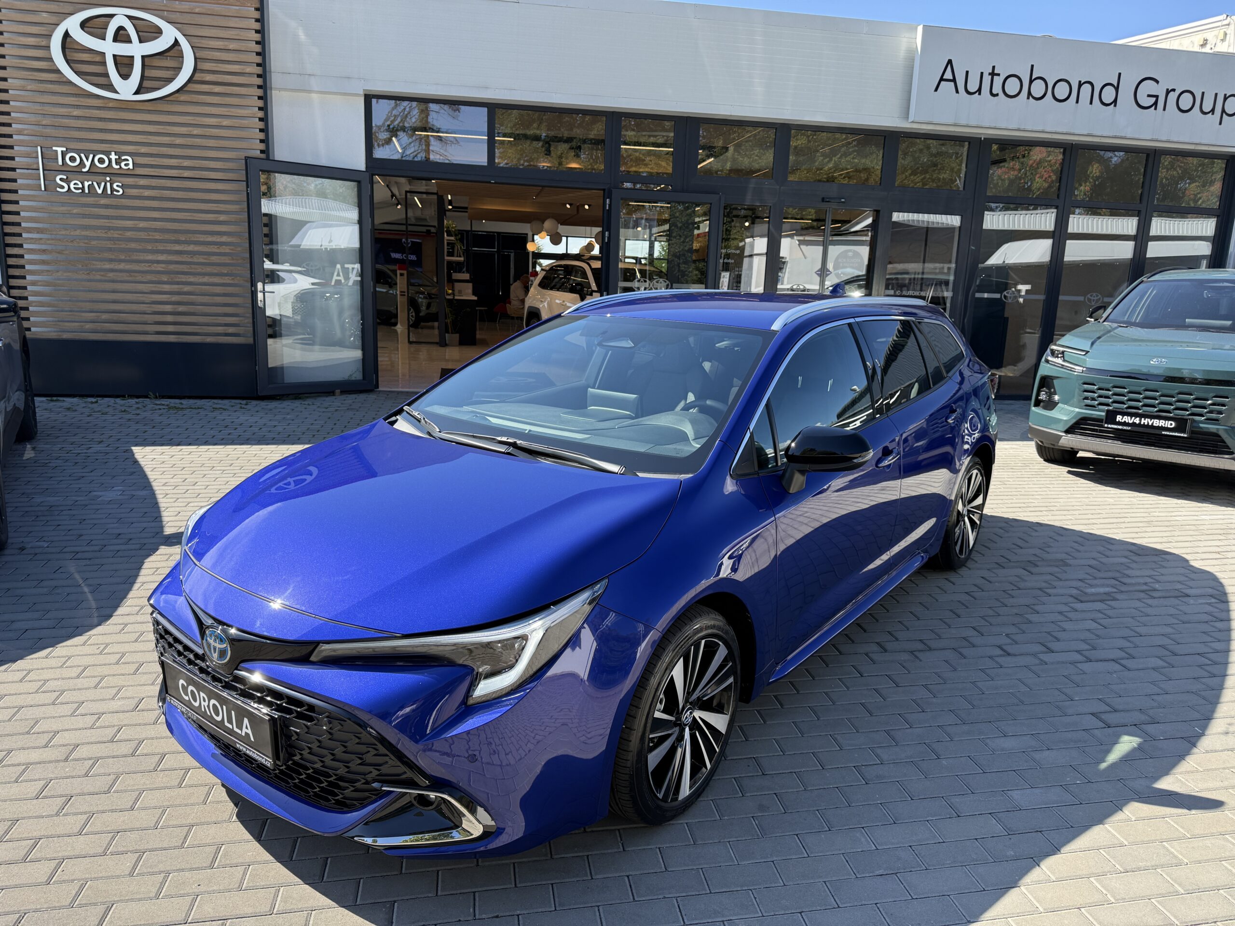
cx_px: 618
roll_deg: -2.3
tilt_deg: -11.8
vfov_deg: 56.8
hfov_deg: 71.6
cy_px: 463
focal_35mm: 24
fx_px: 856
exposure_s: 1/1618
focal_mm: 6.76
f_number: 1.78
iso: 100
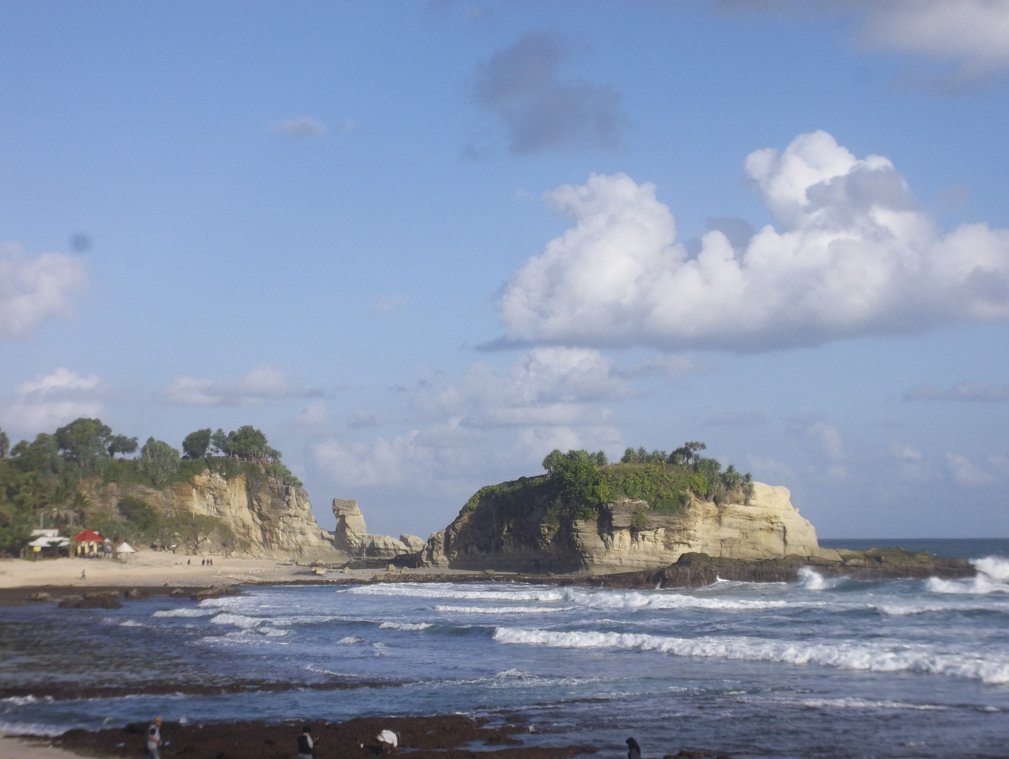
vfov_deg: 21.3
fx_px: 2013
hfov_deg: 28.1
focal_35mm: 69
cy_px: 380
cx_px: 504
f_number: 5.3
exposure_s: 1/500
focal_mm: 9.7
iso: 80
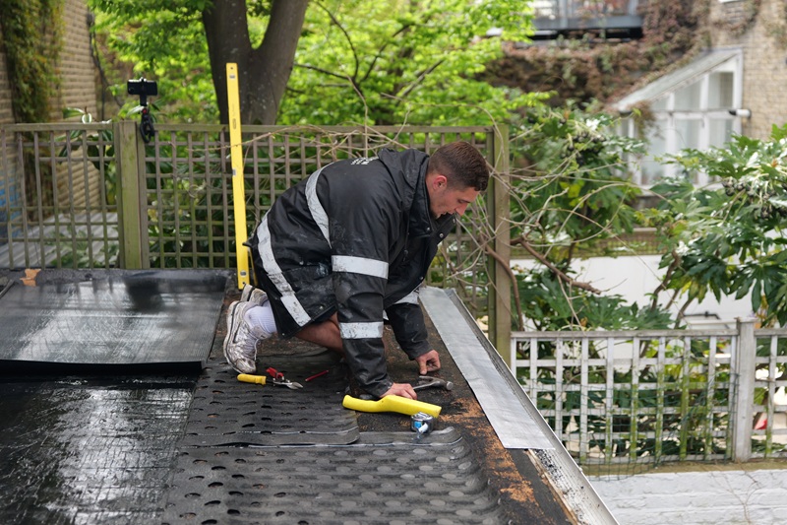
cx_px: 394
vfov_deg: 27.0
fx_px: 1093
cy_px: 262
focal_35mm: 50
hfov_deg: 39.6
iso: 1000
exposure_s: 1/250
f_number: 2.8
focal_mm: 50
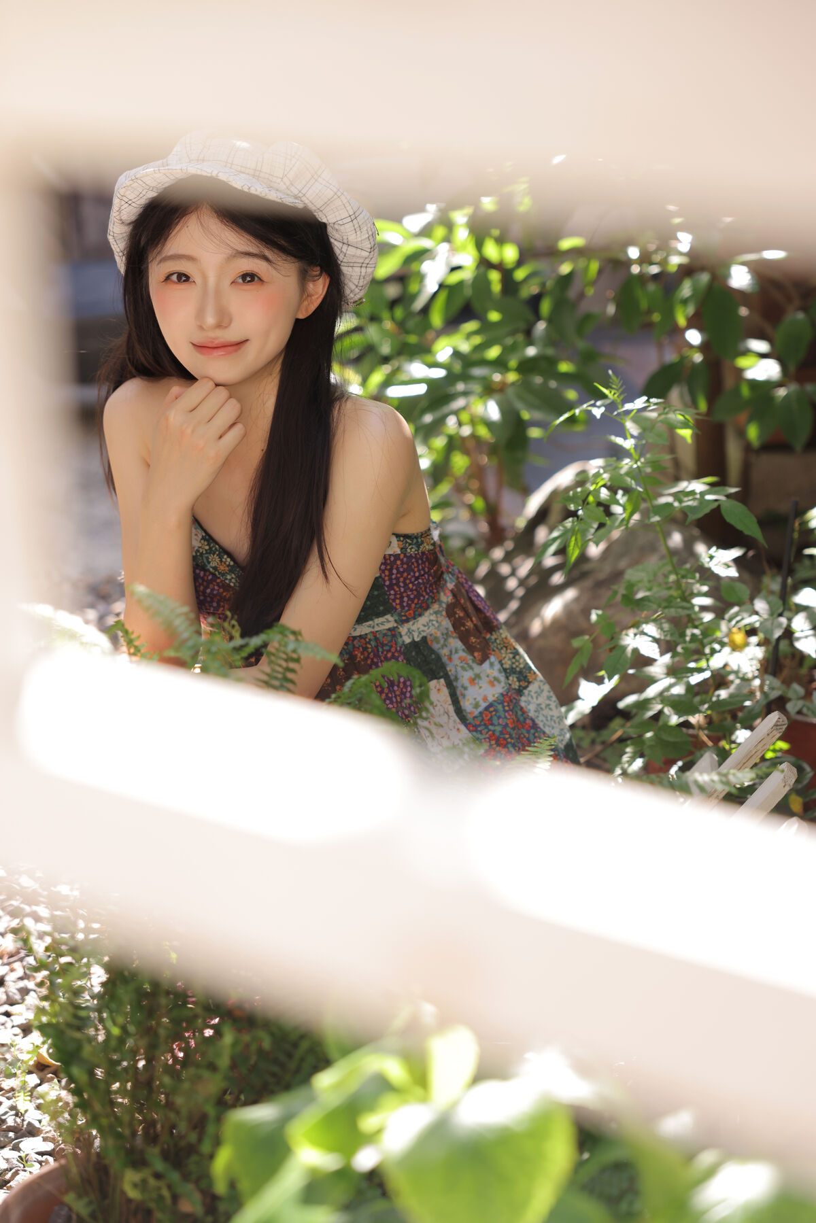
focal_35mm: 69
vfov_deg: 29.2
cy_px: 612
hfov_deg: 19.7
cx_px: 408
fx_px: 2345
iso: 400
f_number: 2.8
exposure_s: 1/640
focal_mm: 70
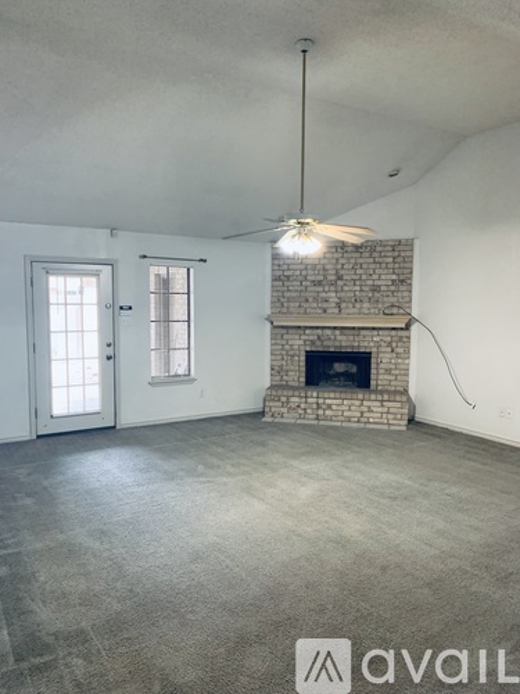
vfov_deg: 67.3
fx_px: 521
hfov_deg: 53.1
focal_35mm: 26
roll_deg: -0.1
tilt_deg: -5.2
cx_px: 260
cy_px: 347
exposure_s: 1/60
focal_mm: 4.25
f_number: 1.8
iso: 320
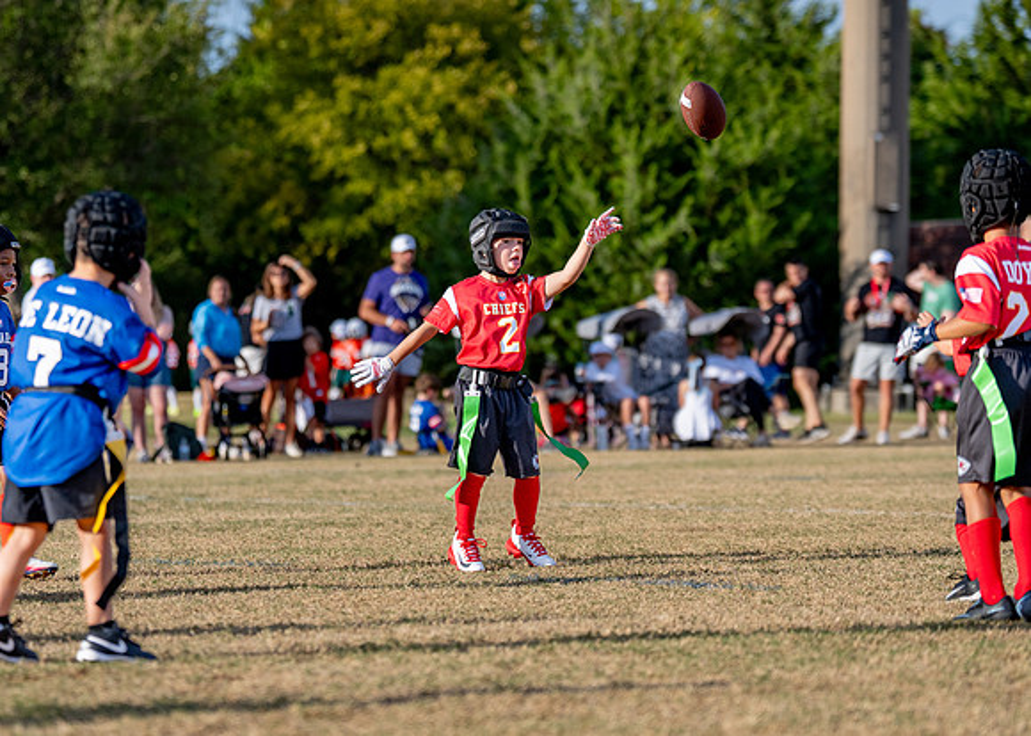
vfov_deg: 8.9
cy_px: 329
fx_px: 4713
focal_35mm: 161
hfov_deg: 12.5
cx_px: 528
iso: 250
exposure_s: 1/5000
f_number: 2.8
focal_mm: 115
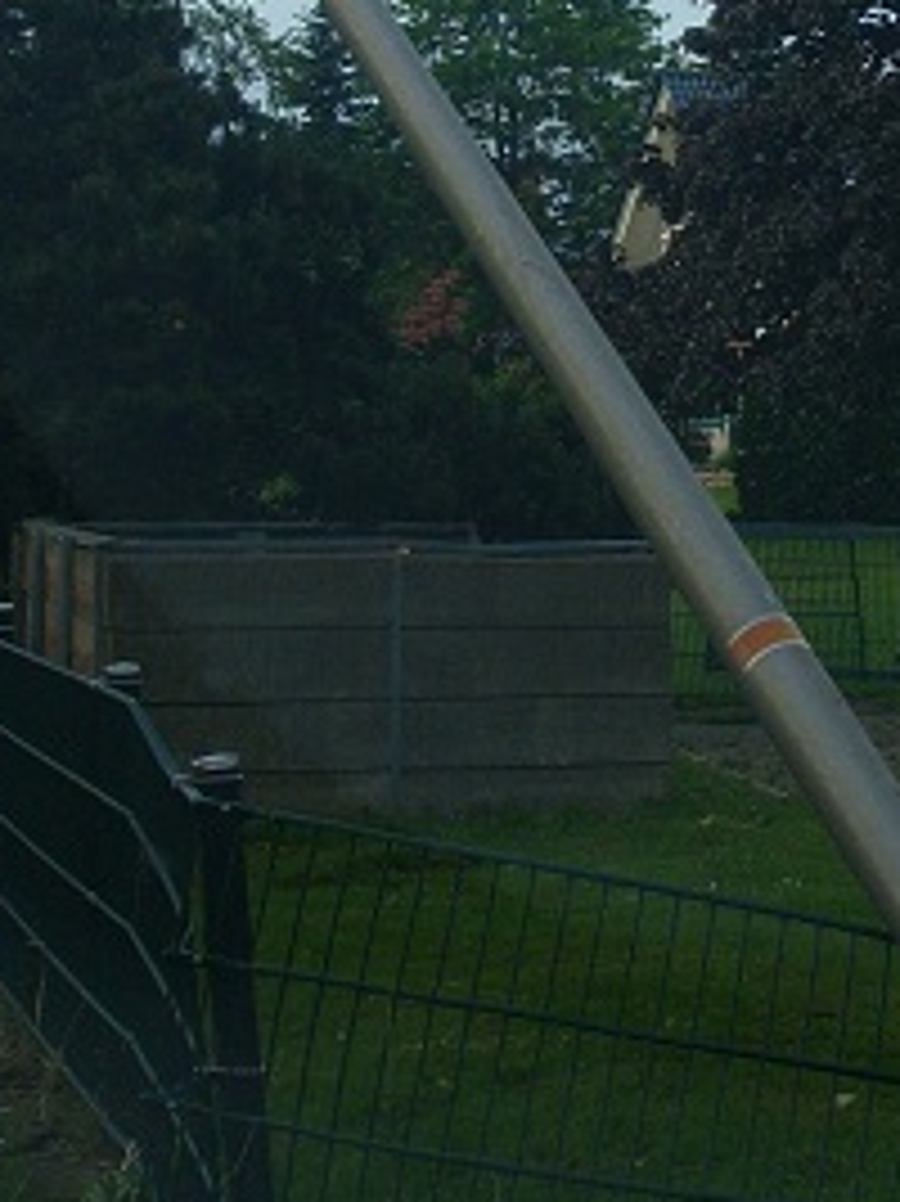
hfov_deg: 12.7
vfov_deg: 16.7
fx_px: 4024
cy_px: 45
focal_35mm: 116
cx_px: 738
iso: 50
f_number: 4
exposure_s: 1/209
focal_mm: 7.8
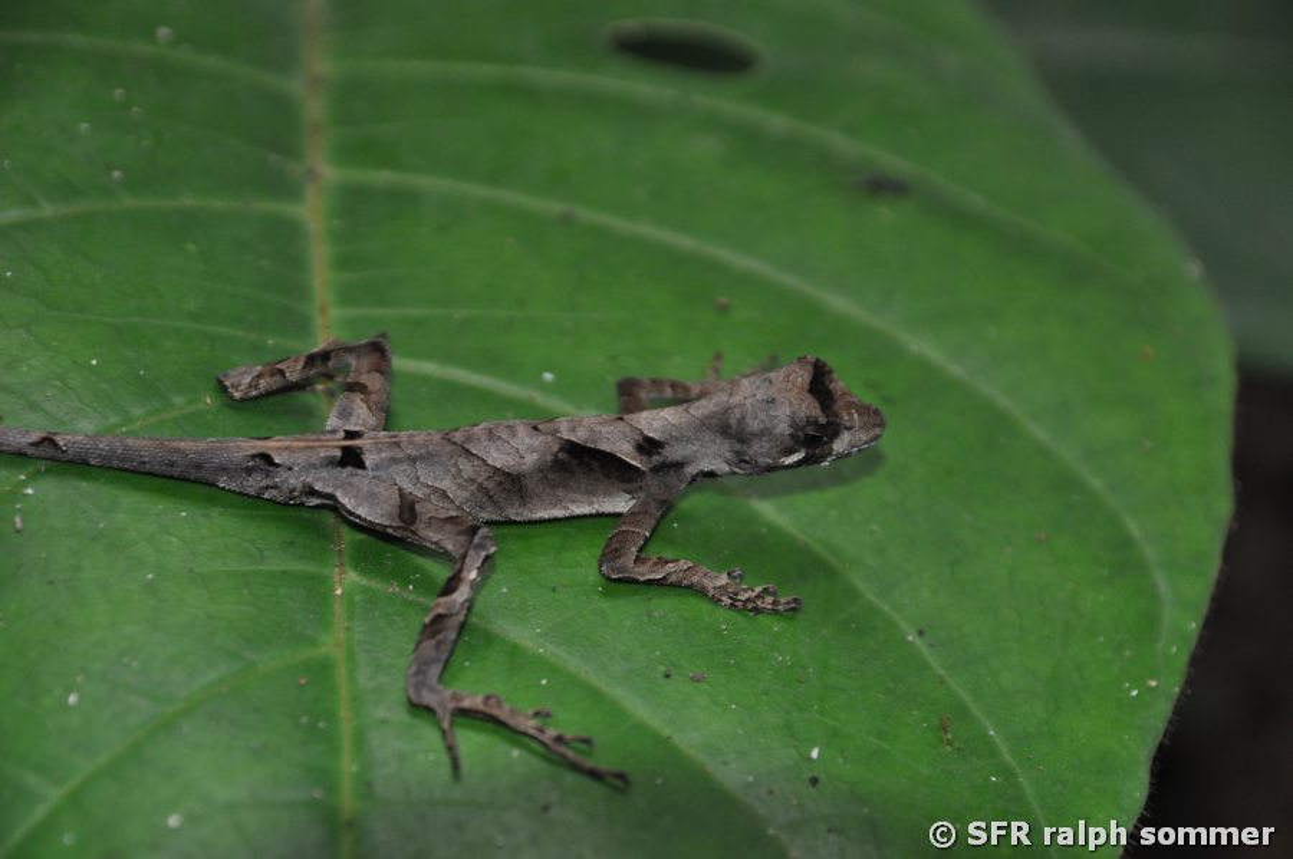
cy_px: 430
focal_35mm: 105
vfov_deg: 13.0
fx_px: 3767
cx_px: 646
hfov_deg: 19.5
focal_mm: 70
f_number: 4.5
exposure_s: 1/60
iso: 450
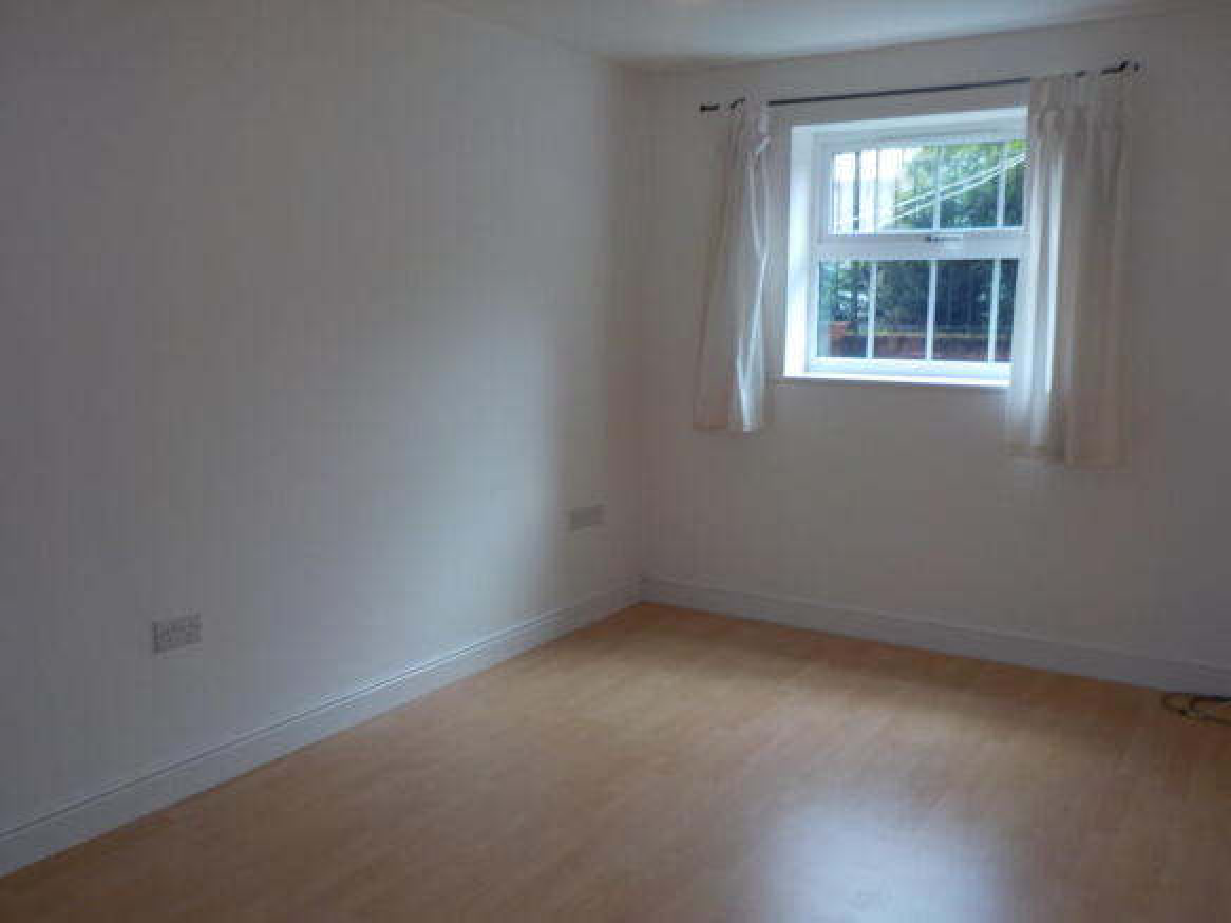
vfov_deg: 46.8
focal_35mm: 30
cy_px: 462
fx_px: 1067
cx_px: 616
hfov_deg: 60.0
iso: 140
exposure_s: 1/30
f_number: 3.3
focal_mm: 4.1
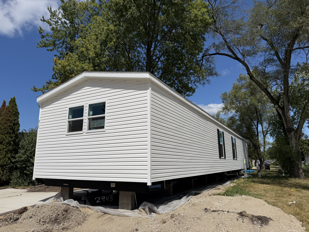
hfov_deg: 71.6
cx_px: 154
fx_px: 214
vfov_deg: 56.8
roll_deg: +1.0
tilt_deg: +13.1
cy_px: 116
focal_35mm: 24
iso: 80
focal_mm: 6.76
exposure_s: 1/14286
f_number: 1.78
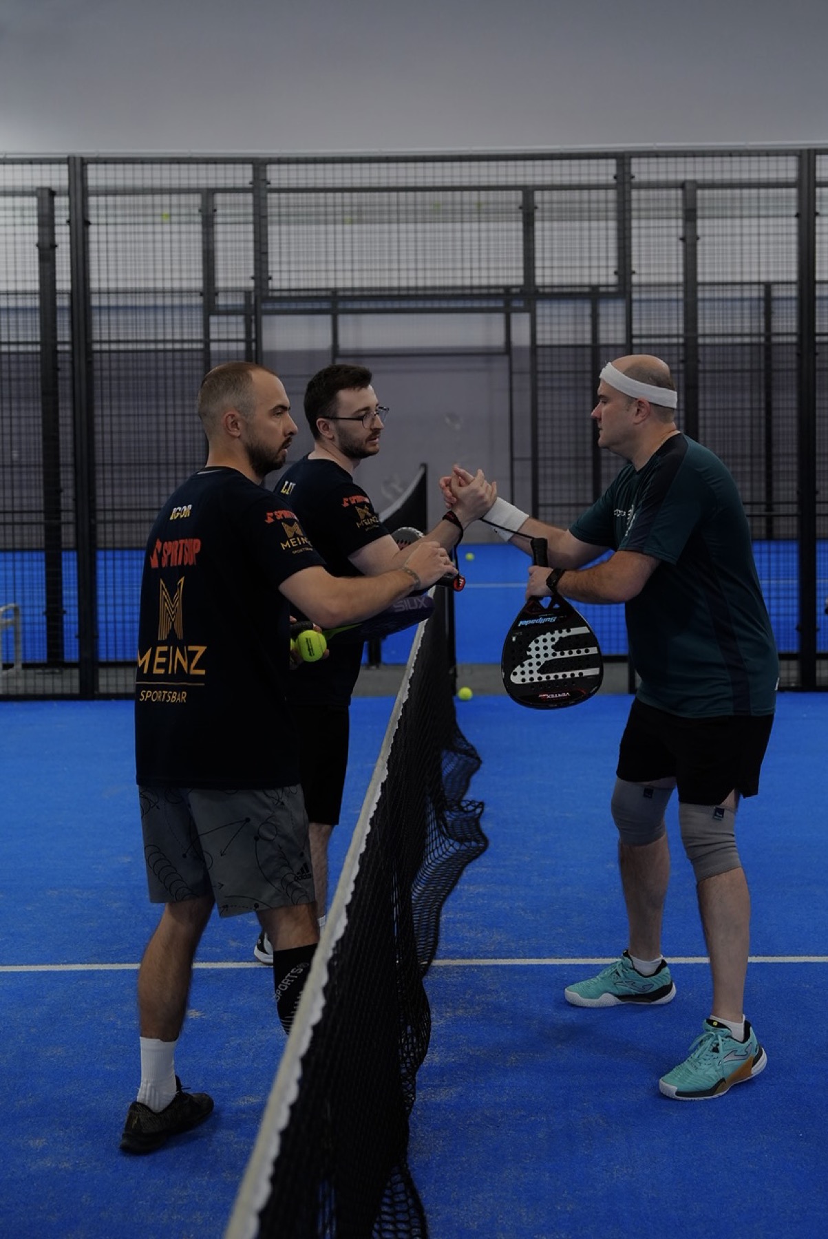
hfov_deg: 31.0
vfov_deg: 45.0
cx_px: 414
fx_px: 1495
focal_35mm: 43
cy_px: 620
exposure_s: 1/800
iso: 3200
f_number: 2.8
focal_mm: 43.4
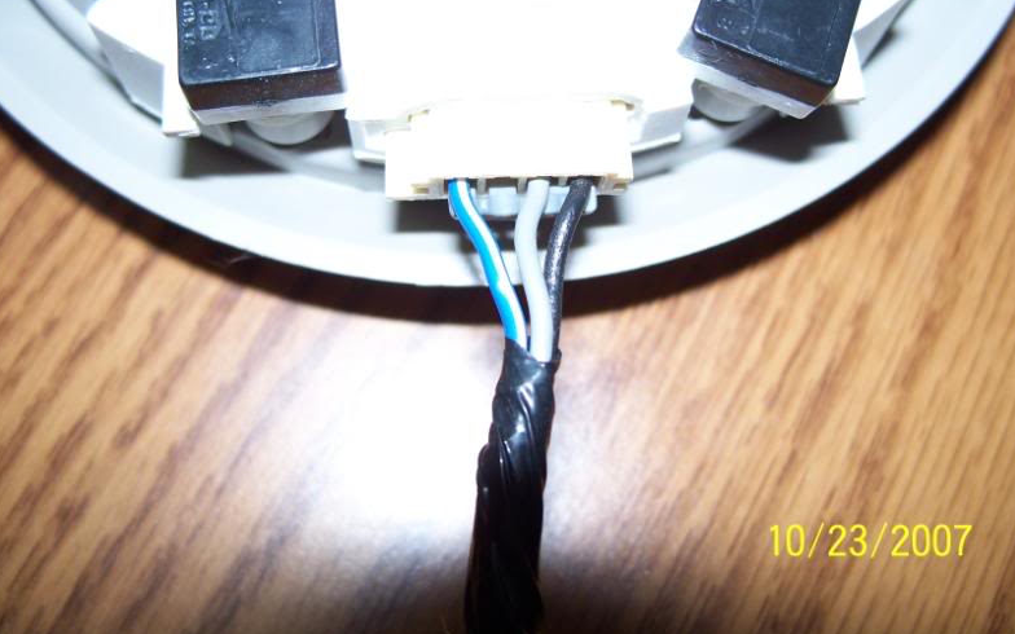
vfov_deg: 31.9
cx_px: 510
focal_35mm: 40
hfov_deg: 49.3
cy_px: 251
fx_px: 1106
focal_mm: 7.8
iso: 80
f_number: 2.8
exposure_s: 1/60
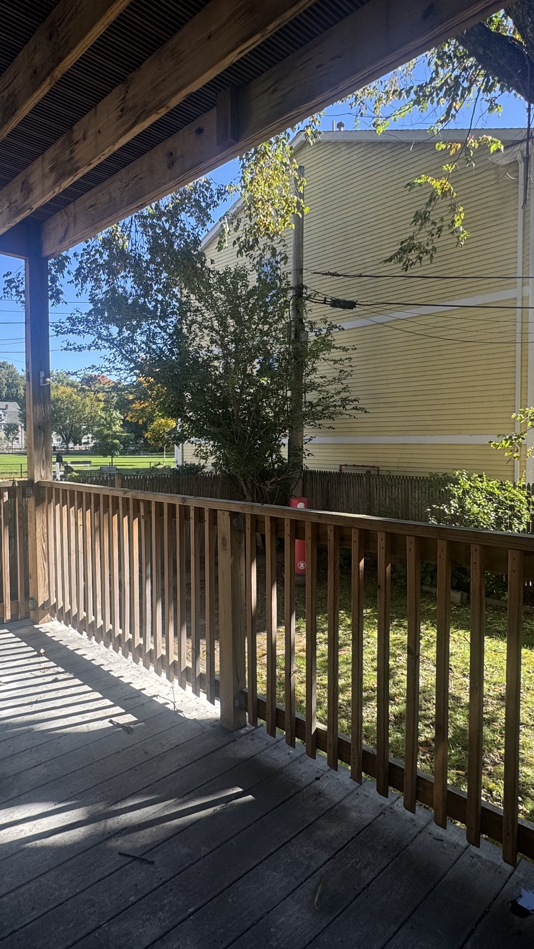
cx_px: 216
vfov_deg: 81.2
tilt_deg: -1.3
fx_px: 554
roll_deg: +0.1
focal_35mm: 22
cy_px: 461
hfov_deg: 51.2
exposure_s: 1/368
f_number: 2.2
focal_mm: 2.22
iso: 40
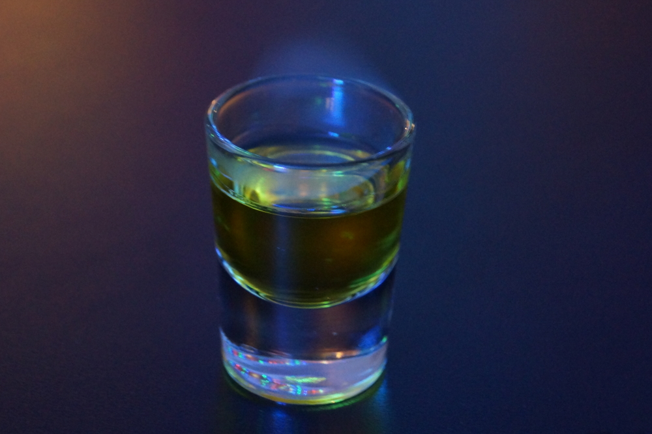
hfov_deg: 27.0
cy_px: 217
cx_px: 326
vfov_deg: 18.2
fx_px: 1358
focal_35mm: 75
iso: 1600
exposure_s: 1/6
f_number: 4.5
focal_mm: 50
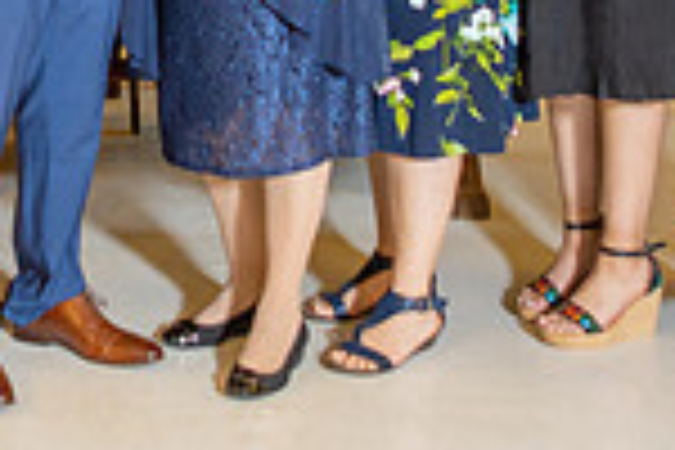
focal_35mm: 112
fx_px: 2100
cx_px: 49
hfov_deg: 17.9
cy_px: -326
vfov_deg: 11.5
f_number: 2.8
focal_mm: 27
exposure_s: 1/125
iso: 800
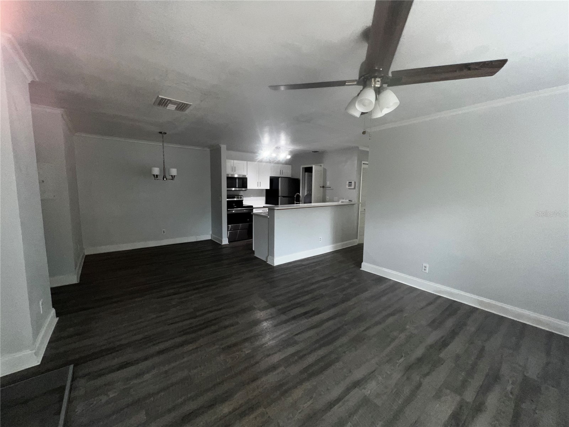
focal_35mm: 13
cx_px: 284
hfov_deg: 106.2
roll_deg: -1.0
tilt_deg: -7.2
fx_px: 214
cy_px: 214
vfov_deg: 89.9
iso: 64
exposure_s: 1/60
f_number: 1.8
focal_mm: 1.57
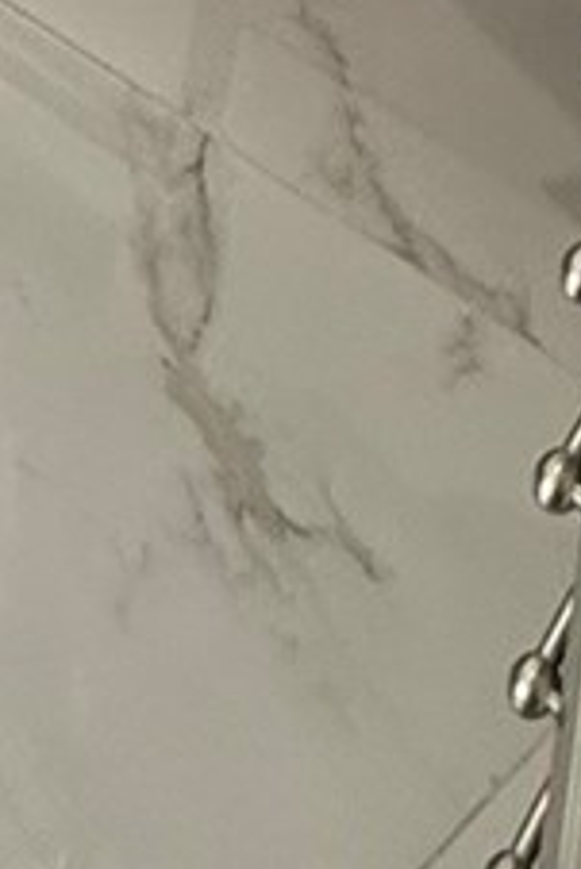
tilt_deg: -8.8
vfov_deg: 13.3
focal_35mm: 103
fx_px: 2489
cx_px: -1116
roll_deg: -1.5
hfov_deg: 10.1
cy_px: -1334
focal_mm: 2.22
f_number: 2.2
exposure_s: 1/120
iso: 200
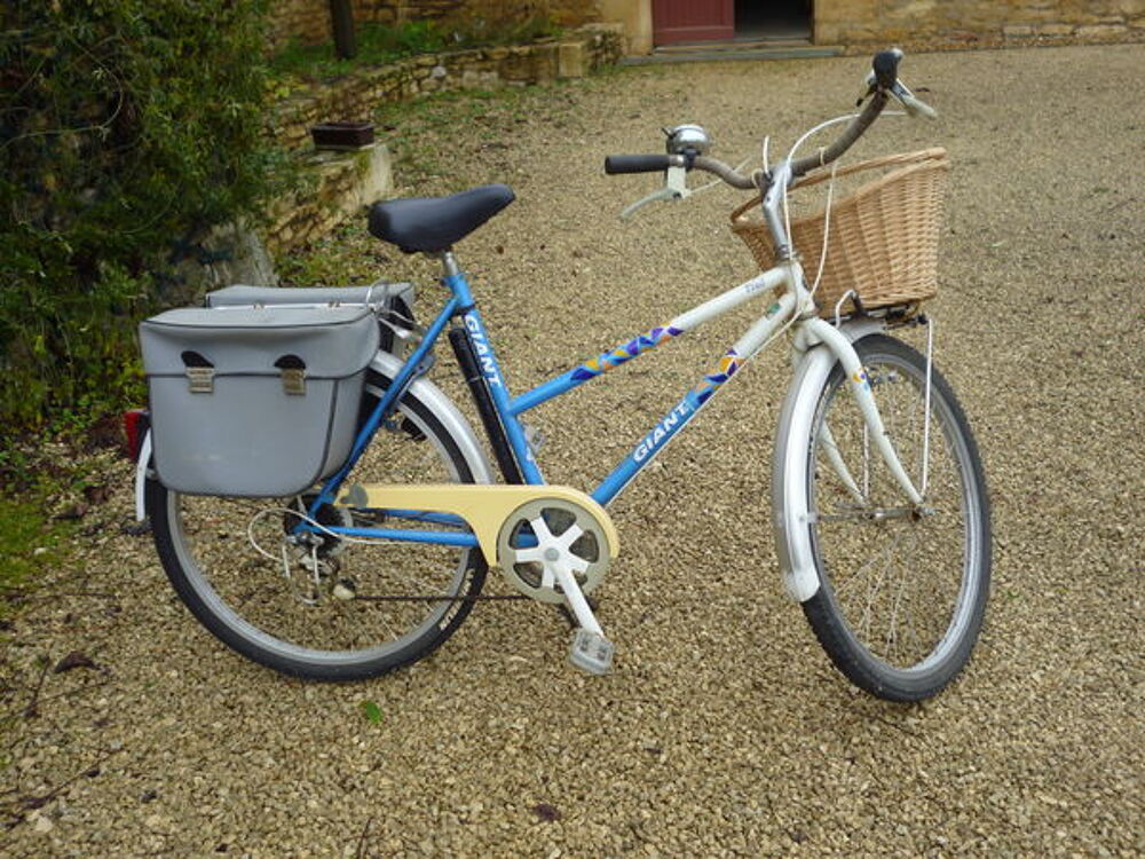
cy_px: 430
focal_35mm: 36
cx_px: 572
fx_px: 1191
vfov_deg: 39.7
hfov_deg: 51.4
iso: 100
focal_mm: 6.4
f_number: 3.5
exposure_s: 1/100
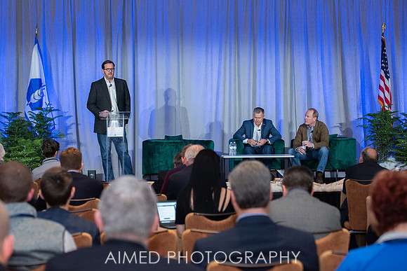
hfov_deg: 23.8
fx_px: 963
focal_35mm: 85
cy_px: 106
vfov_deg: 16.0
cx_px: 185
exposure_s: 1/200
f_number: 4
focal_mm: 70
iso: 1600
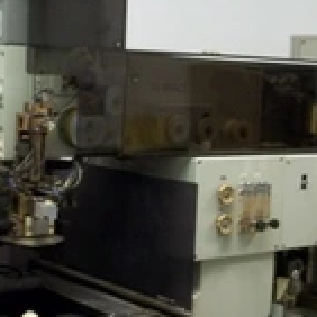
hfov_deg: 20.9
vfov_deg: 20.8
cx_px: 151
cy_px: 207
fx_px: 860
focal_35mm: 83
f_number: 3.3
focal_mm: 5.9
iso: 160
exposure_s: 1/25
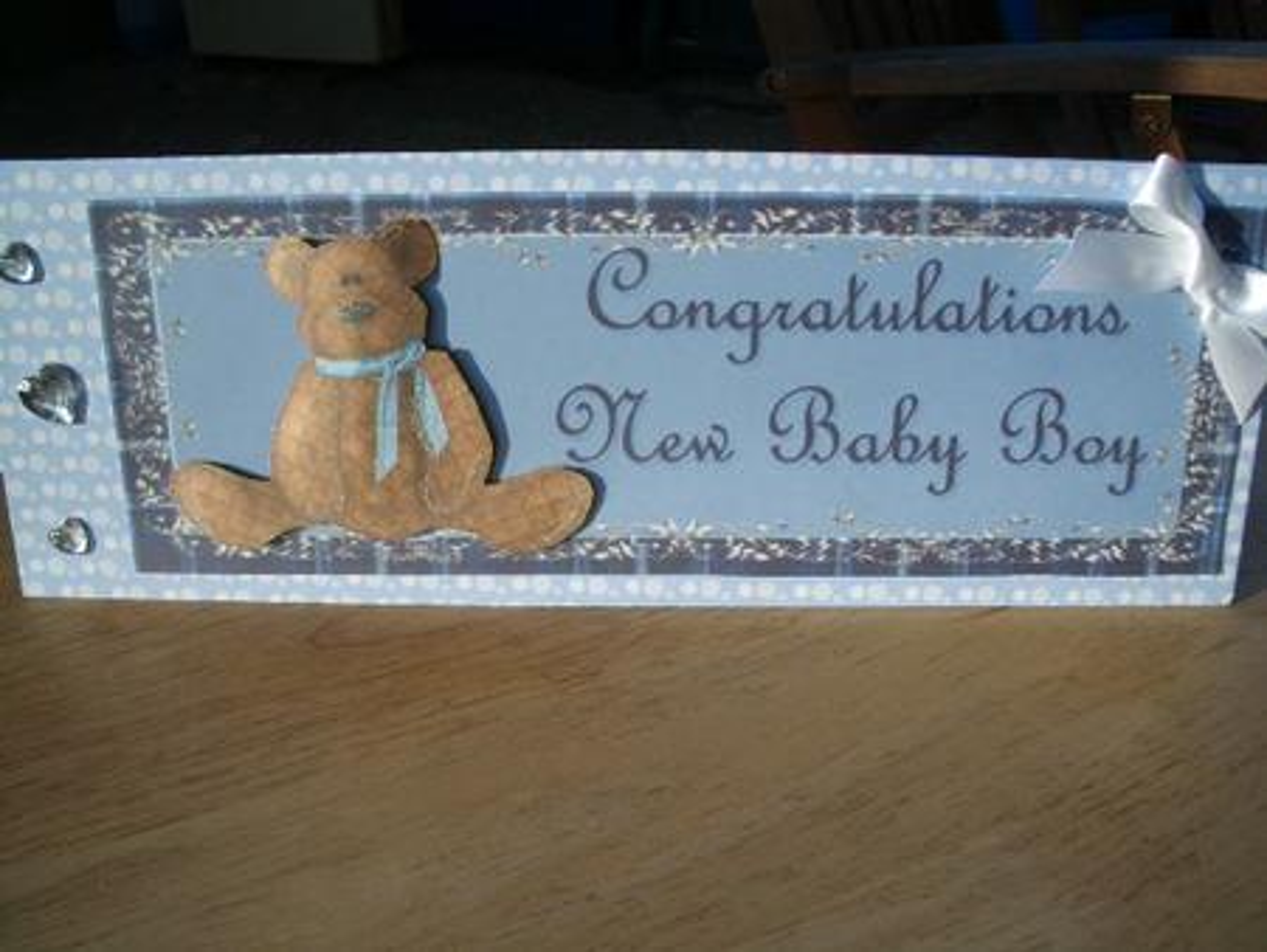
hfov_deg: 52.6
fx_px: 1282
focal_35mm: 35
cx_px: 634
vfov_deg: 40.7
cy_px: 476
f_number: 4.3
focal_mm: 5.8
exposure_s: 1/400
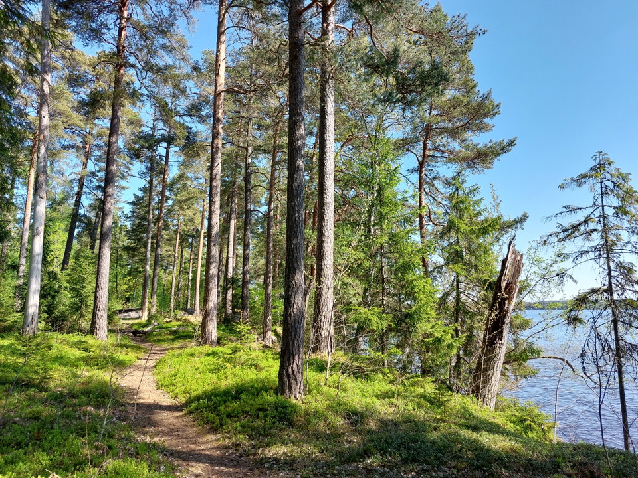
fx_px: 461
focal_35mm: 25
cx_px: 319
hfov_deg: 69.4
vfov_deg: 54.9
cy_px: 239
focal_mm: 5.23
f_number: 1.8
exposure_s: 1/355
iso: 25
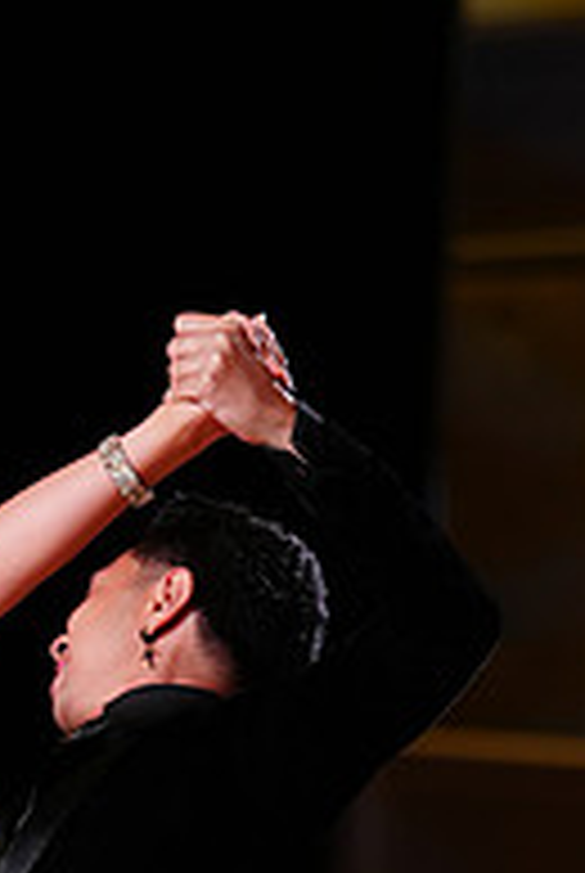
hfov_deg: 3.8
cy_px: 1179
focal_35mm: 358
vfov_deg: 5.7
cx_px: -173
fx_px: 8695
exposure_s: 1/400
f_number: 2.8
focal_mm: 120
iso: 1000
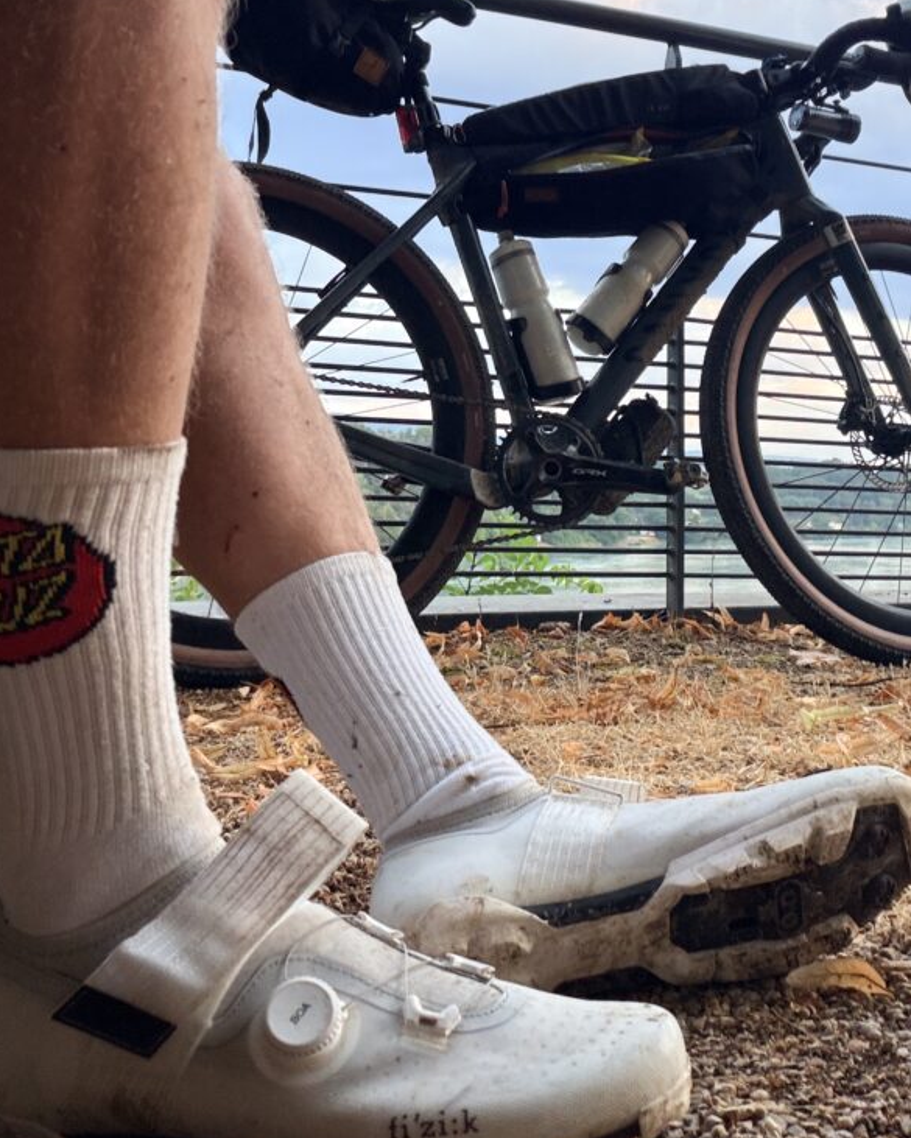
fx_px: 1382
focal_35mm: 41
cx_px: 489
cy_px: 506
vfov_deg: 44.7
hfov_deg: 36.5
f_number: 1.9
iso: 80
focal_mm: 2.71
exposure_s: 1/73
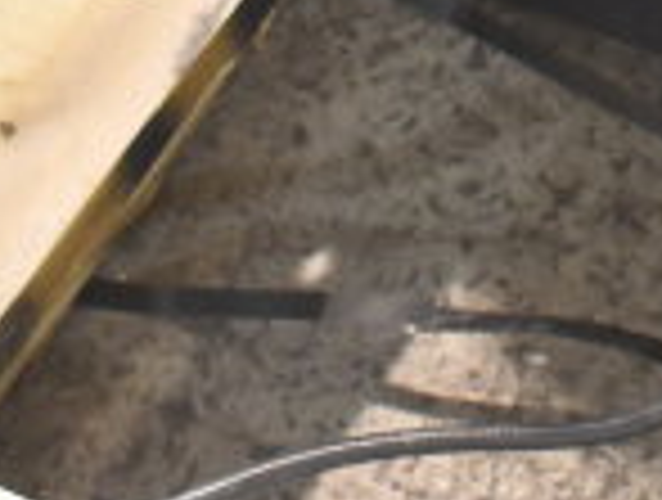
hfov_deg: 10.8
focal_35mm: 179
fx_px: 3432
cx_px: 779
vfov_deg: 8.0
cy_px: -403
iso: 1400
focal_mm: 30
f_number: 4.2
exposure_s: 1/50
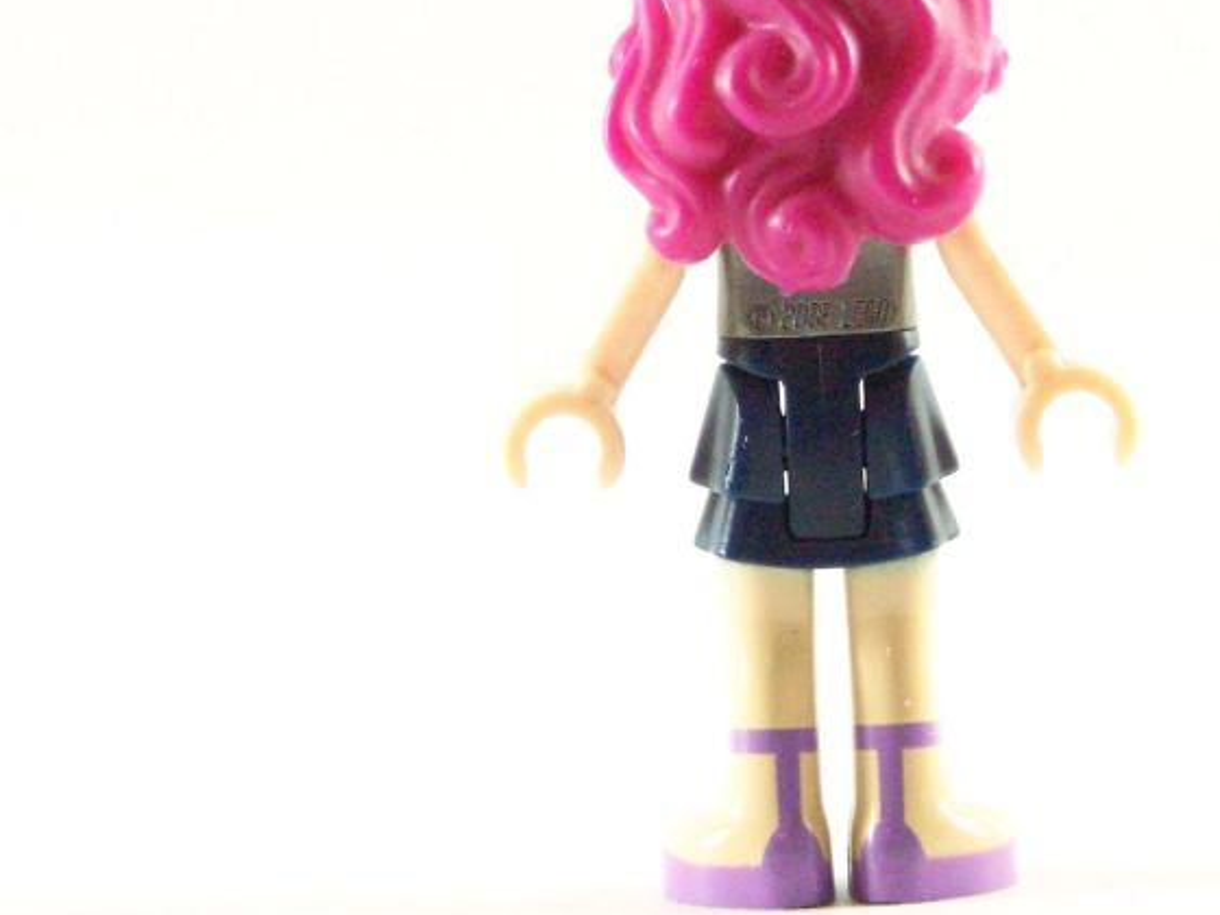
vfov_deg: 7.7
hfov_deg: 10.3
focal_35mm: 192
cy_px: 314
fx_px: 6767
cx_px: 834
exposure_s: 1/60
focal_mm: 17.5
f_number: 3.6
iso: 400
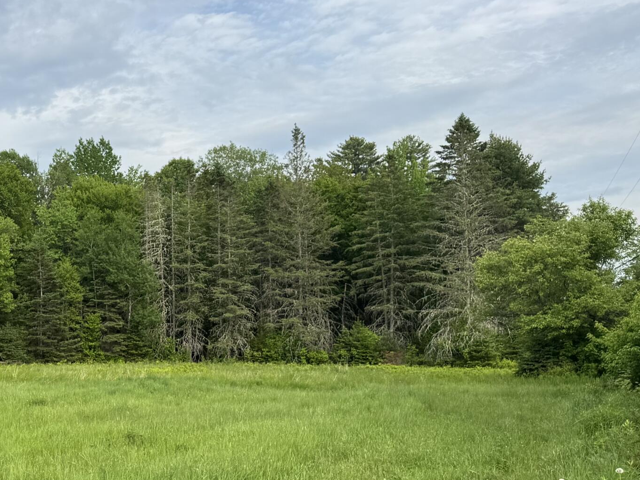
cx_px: -18
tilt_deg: -0.1
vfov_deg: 27.3
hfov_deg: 32.8
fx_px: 980
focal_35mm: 53
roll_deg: +1.5
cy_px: 338
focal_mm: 6.76
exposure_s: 1/2415
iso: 80
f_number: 1.78
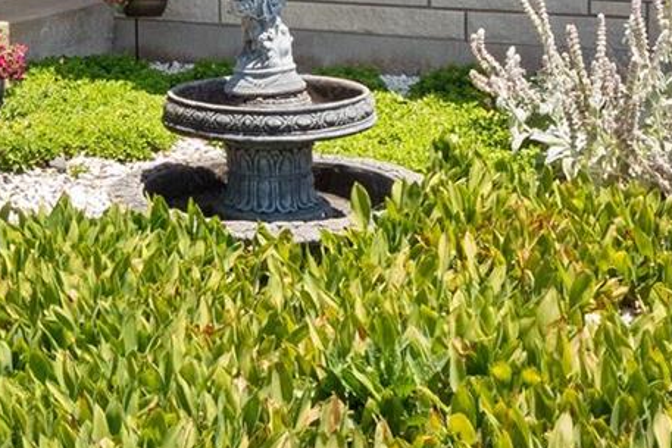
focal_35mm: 77
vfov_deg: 16.7
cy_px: -148
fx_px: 1438
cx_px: 76
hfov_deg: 25.5
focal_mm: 11
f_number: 10
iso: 400
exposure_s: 1/250
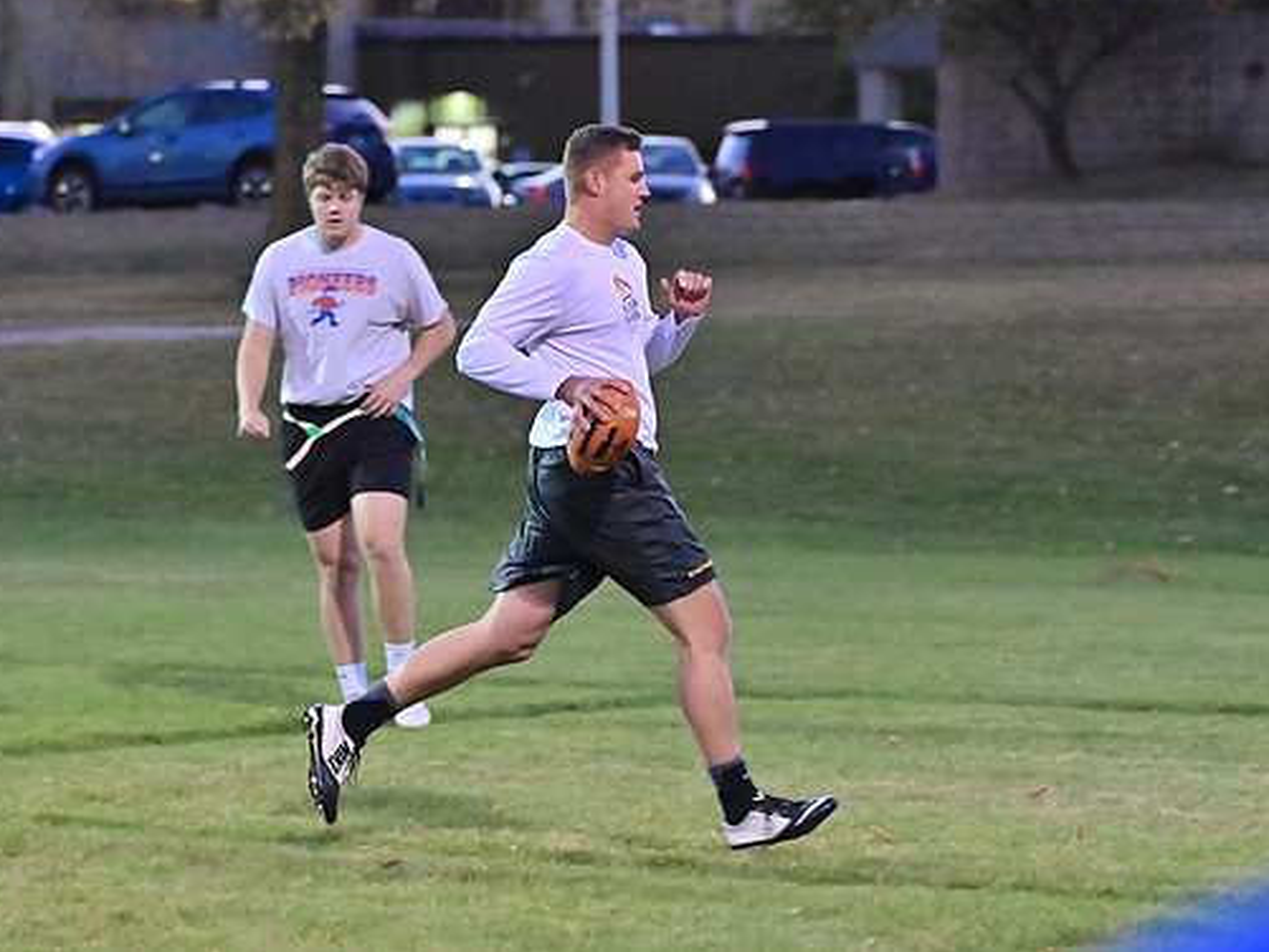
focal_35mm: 217
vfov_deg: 6.8
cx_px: 595
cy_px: 465
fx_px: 7957
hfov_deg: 9.1
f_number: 4
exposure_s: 1/400
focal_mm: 130
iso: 6400
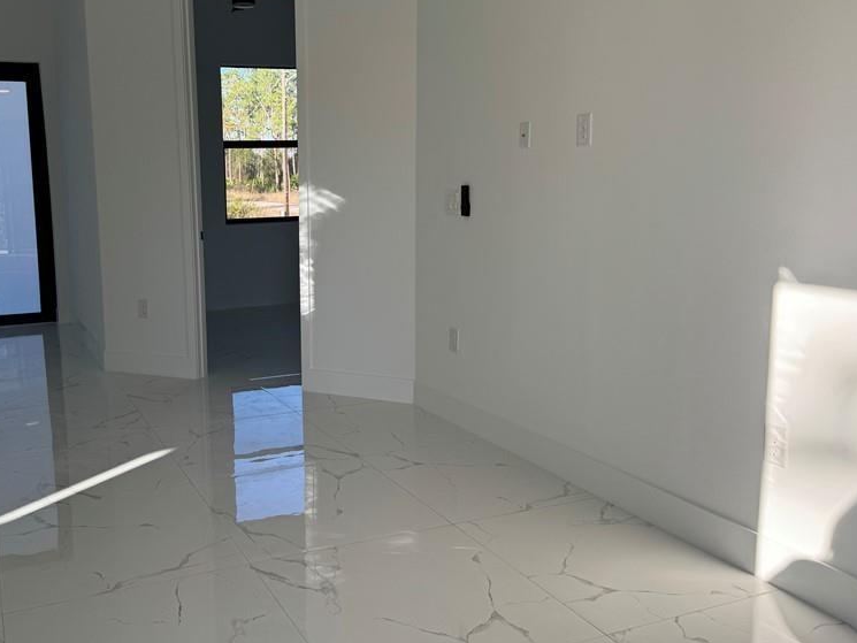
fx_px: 817
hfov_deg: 54.2
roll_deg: +1.3
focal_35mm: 33
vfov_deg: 42.9
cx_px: 281
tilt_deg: -9.3
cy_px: 285
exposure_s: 1/506
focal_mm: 6.76
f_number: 1.78
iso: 80
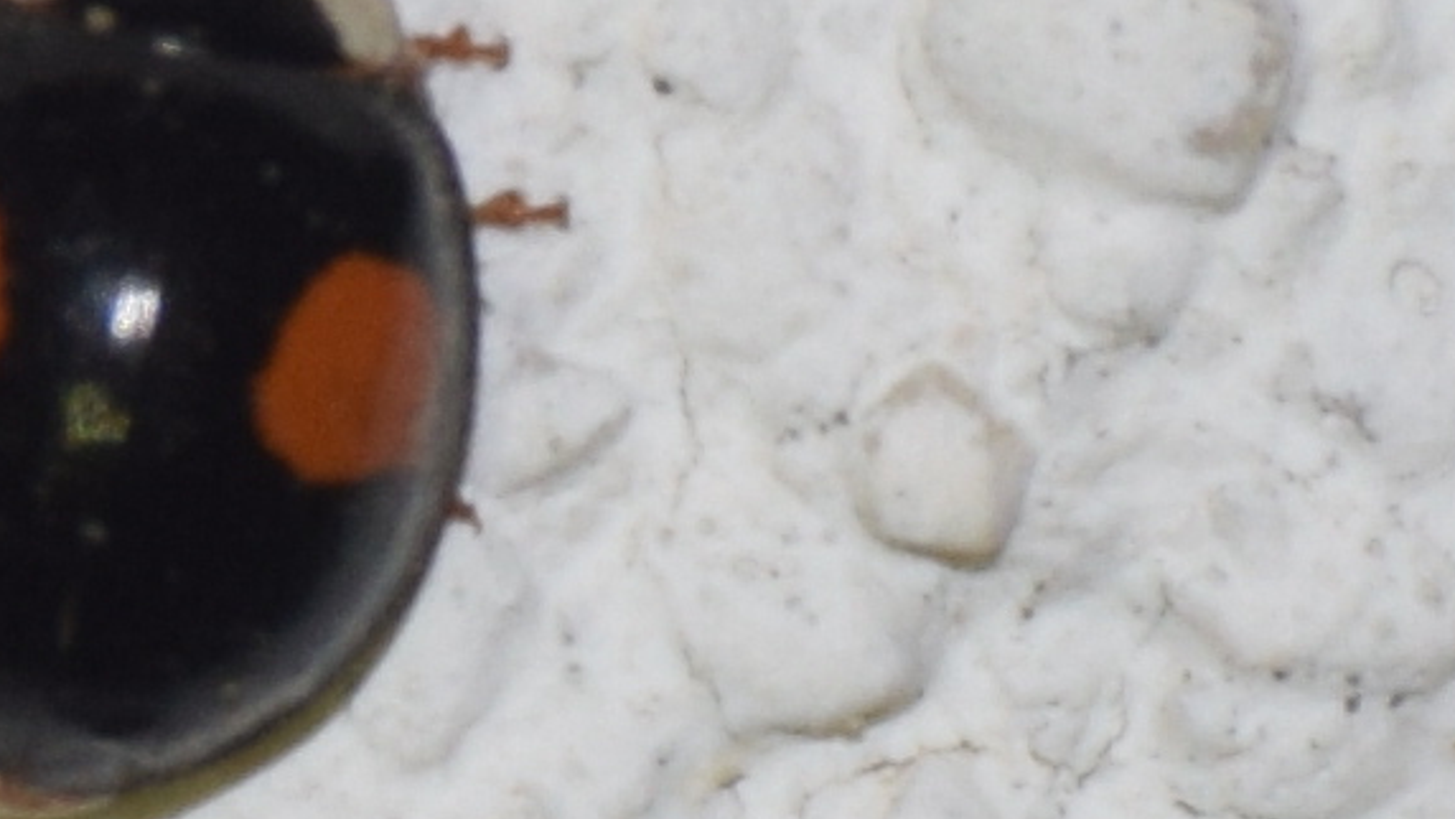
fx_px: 14239
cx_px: 272
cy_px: 318
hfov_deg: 5.8
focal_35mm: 369
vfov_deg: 3.3
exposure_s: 1/60
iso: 320
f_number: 5.6
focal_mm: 140
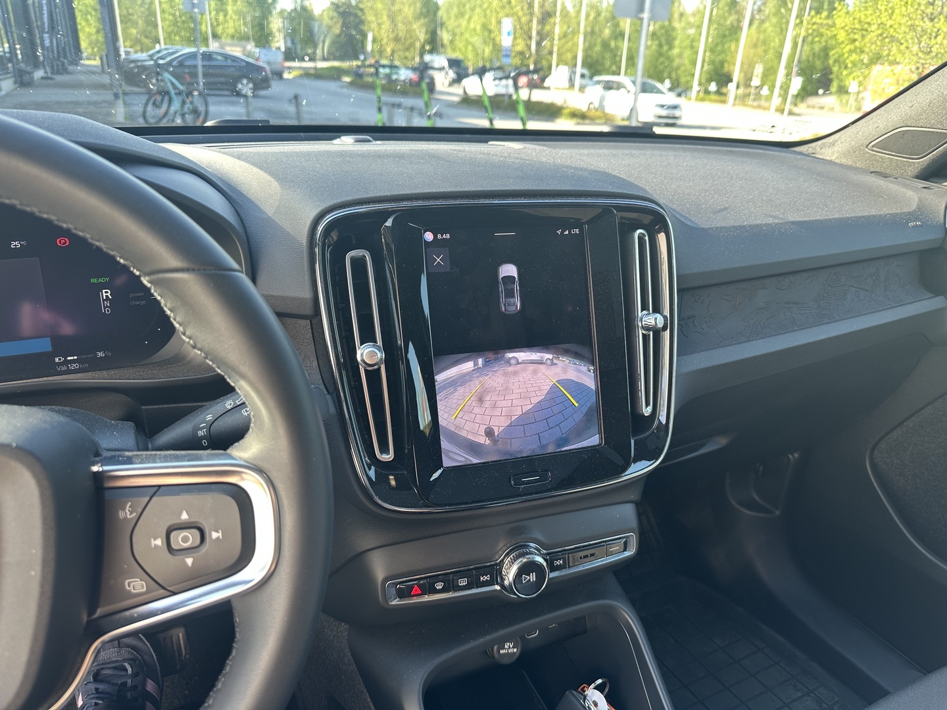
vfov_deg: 56.8
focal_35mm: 24
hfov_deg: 71.6
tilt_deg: -22.6
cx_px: 474
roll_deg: -2.8
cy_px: 355
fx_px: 657
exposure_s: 1/121
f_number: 1.78
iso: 80
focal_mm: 6.86
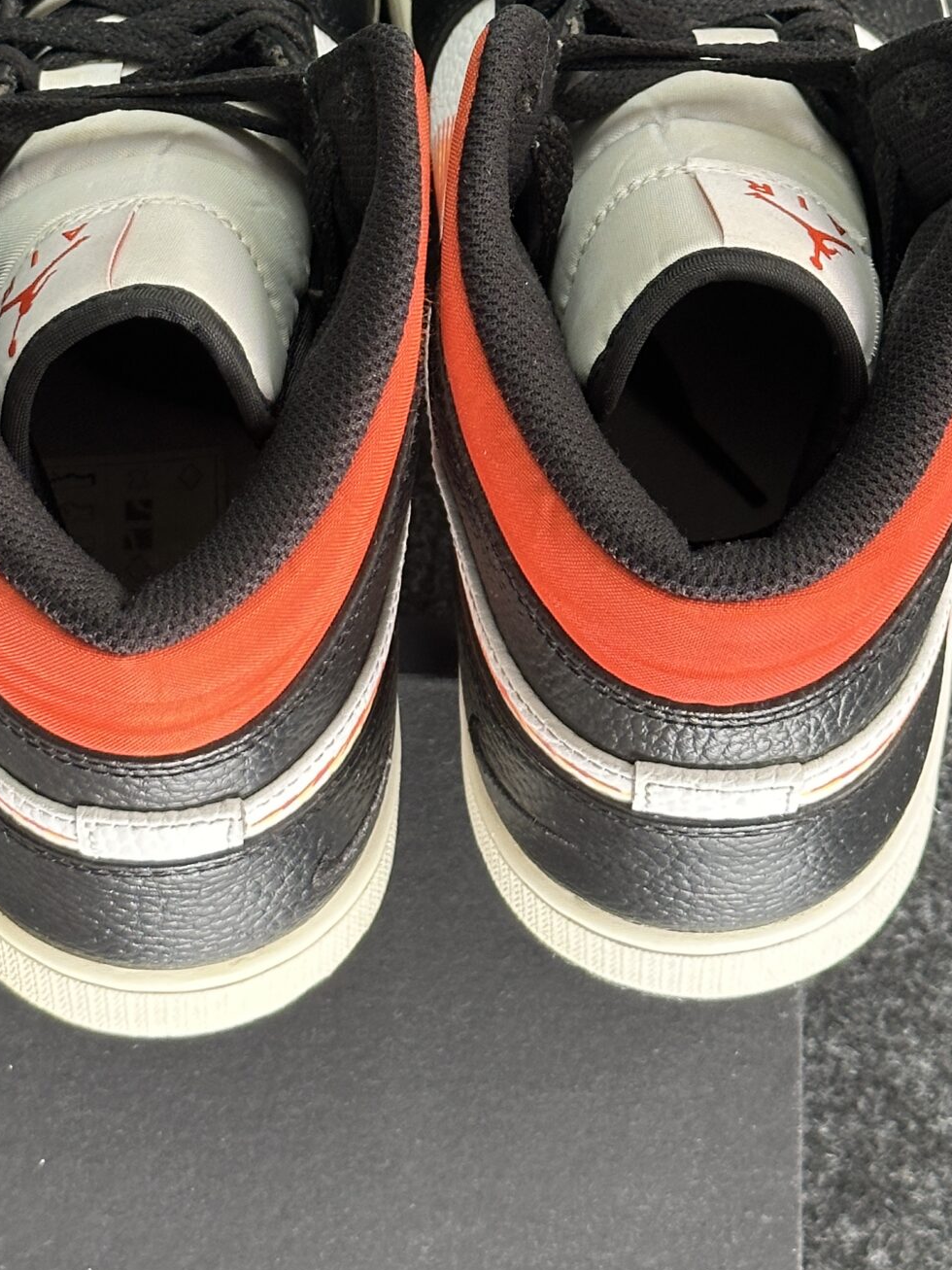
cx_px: 346
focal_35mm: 94
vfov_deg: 20.7
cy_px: 273
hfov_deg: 15.7
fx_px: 3447
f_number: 1.78
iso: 200
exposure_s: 1/50
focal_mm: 6.86
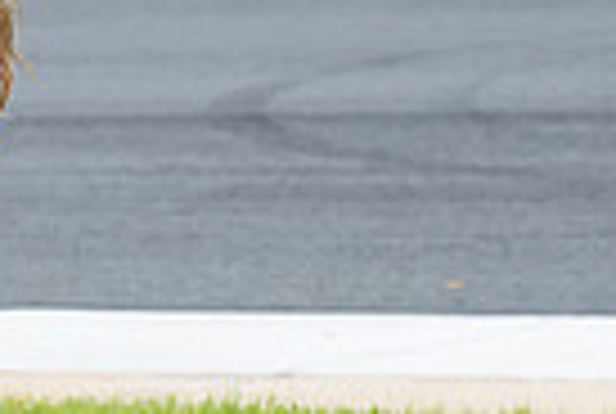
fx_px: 7391
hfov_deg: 4.8
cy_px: 25
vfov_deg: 3.2
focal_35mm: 431
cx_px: -153
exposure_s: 1/2000
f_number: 4.5
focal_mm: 102
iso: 640
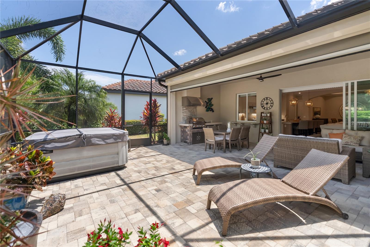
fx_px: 164
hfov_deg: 96.7
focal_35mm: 16
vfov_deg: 73.8
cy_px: 124
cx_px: 185
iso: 160
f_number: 2.8
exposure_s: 1/1600
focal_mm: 16
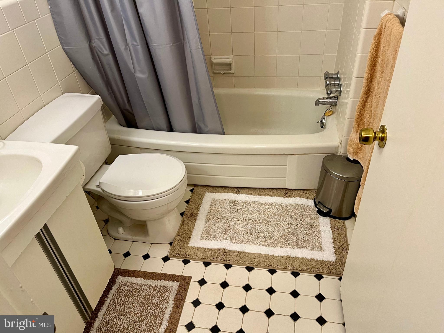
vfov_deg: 53.1
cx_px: 222
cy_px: 166
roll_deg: +5.3
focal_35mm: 26
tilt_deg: -37.4
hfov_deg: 67.3
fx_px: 333
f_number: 1.6
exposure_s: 1/60
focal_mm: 5.1
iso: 100
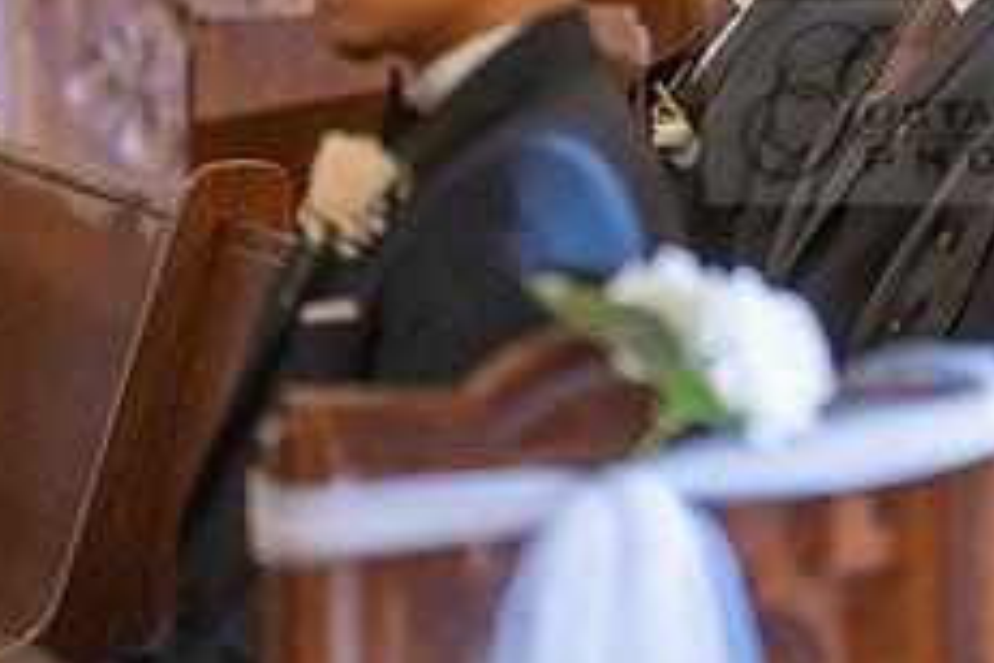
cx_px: 1080
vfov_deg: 2.7
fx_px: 13860
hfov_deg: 4.1
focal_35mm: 502
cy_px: 101
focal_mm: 200
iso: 1000
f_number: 2.8
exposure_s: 1/100
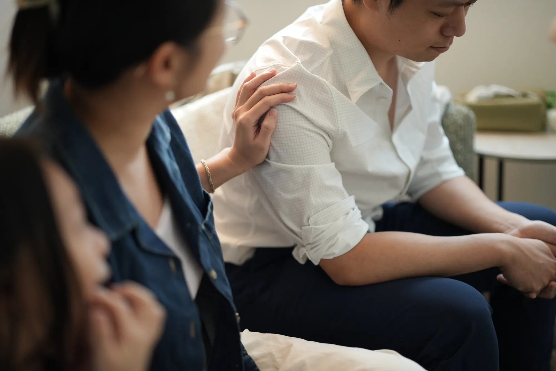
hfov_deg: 39.6
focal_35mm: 50
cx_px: 278
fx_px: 772
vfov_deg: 27.0
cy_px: 186
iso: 1250
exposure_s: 1/200
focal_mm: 50
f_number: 1.4
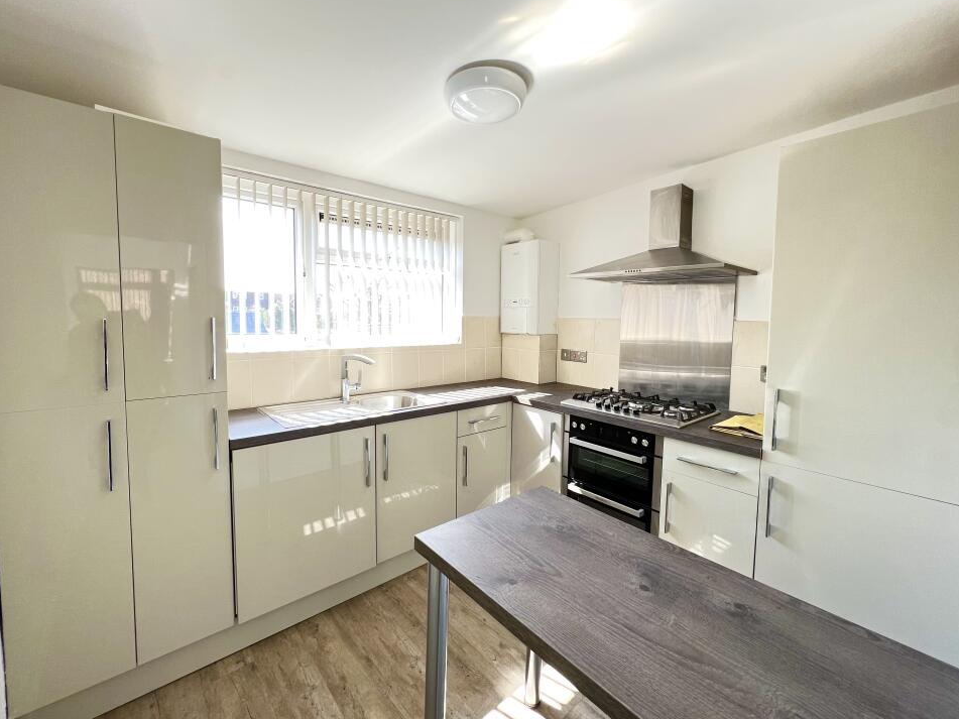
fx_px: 388
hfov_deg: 102.0
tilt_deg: -4.5
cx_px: 498
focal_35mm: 14
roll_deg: -1.0
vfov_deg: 85.6
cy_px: 348
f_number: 1.8
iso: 80
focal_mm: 1.57
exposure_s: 1/99
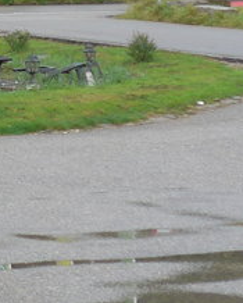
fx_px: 2359
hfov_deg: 5.6
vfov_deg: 7.3
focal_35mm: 263
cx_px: -419
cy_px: -90
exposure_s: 1/250
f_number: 3.2
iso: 80
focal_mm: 10.1
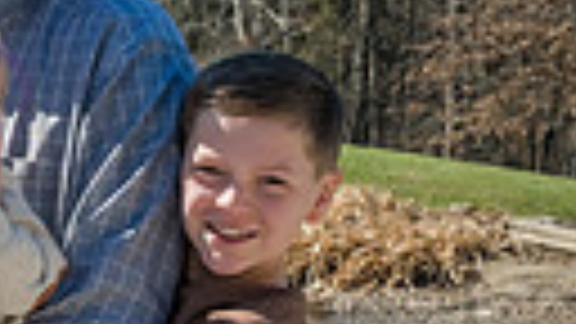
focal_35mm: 176
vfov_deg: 6.9
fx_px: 2688
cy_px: 137
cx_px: -338
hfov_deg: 11.6
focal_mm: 37
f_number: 9
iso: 400
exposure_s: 1/640
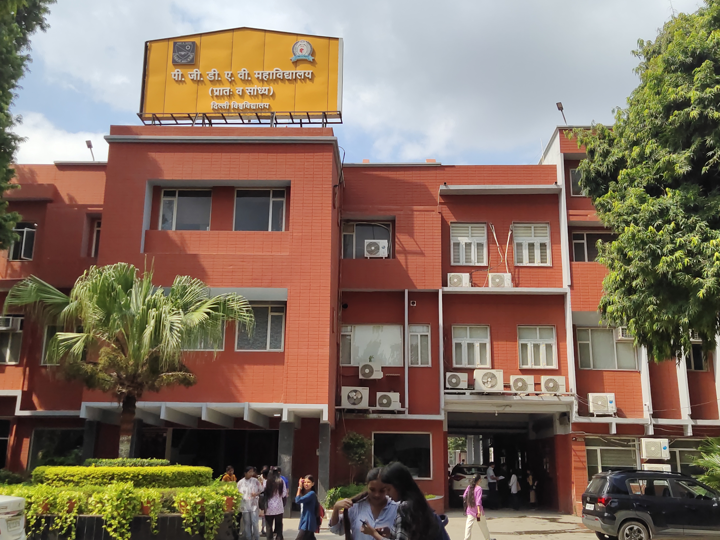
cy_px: 270
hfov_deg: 51.4
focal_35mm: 36
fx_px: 749
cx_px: 360
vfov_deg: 39.7
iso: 50
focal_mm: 4.71
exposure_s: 1/4365
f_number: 1.8
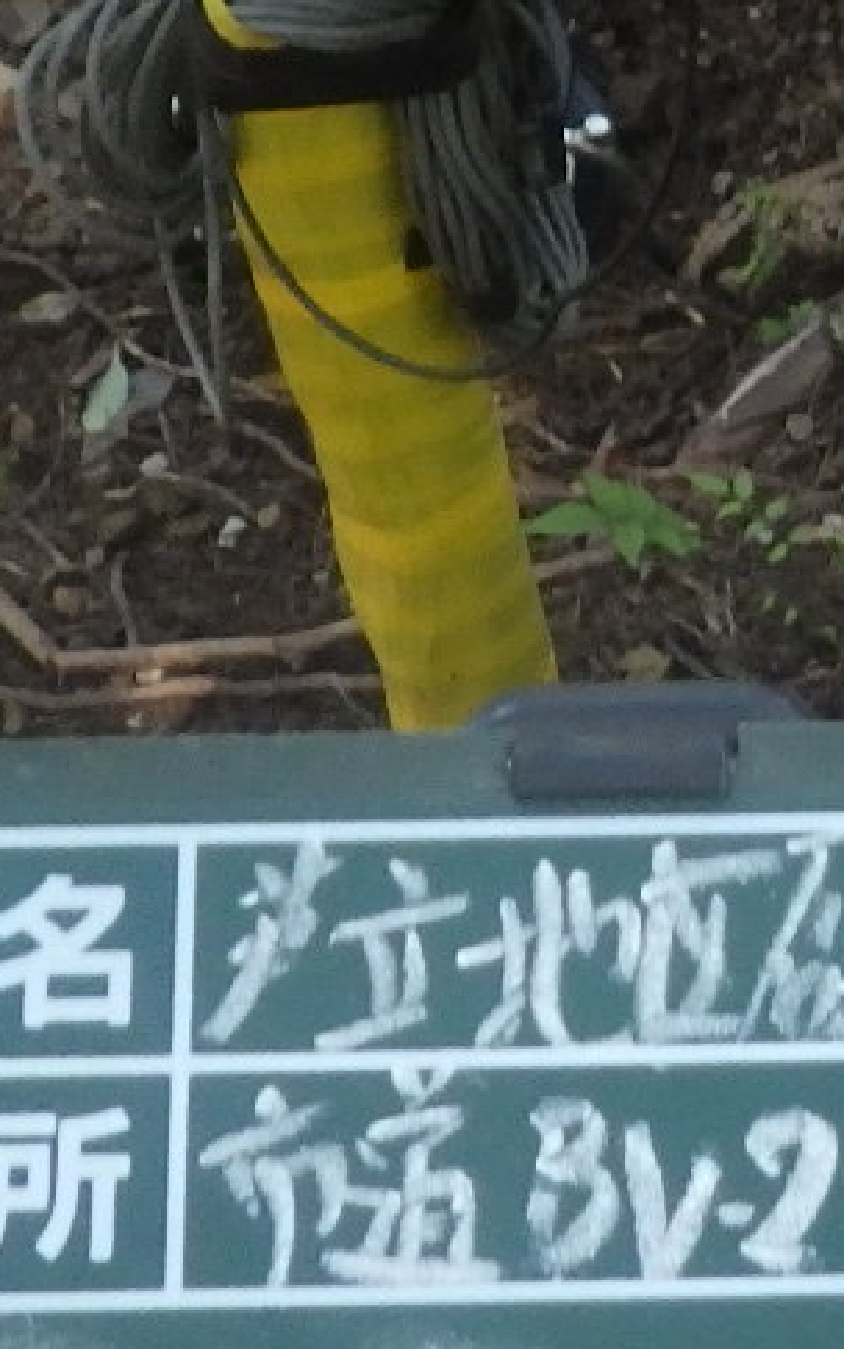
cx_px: 1535
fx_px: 4598
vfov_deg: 16.6
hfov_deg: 9.9
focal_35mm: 125
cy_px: 286
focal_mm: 5
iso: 400
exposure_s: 1/45
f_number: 3.5
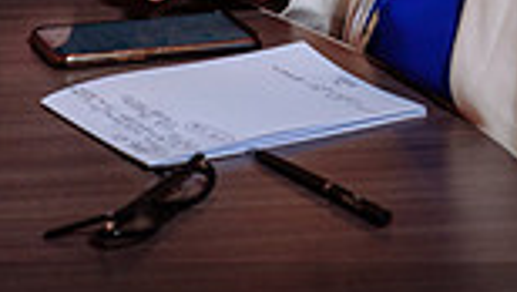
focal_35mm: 161
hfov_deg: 13.2
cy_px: -188
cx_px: 54
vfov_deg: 7.4
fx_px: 2209
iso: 1000
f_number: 3.5
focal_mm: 35
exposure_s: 1/80
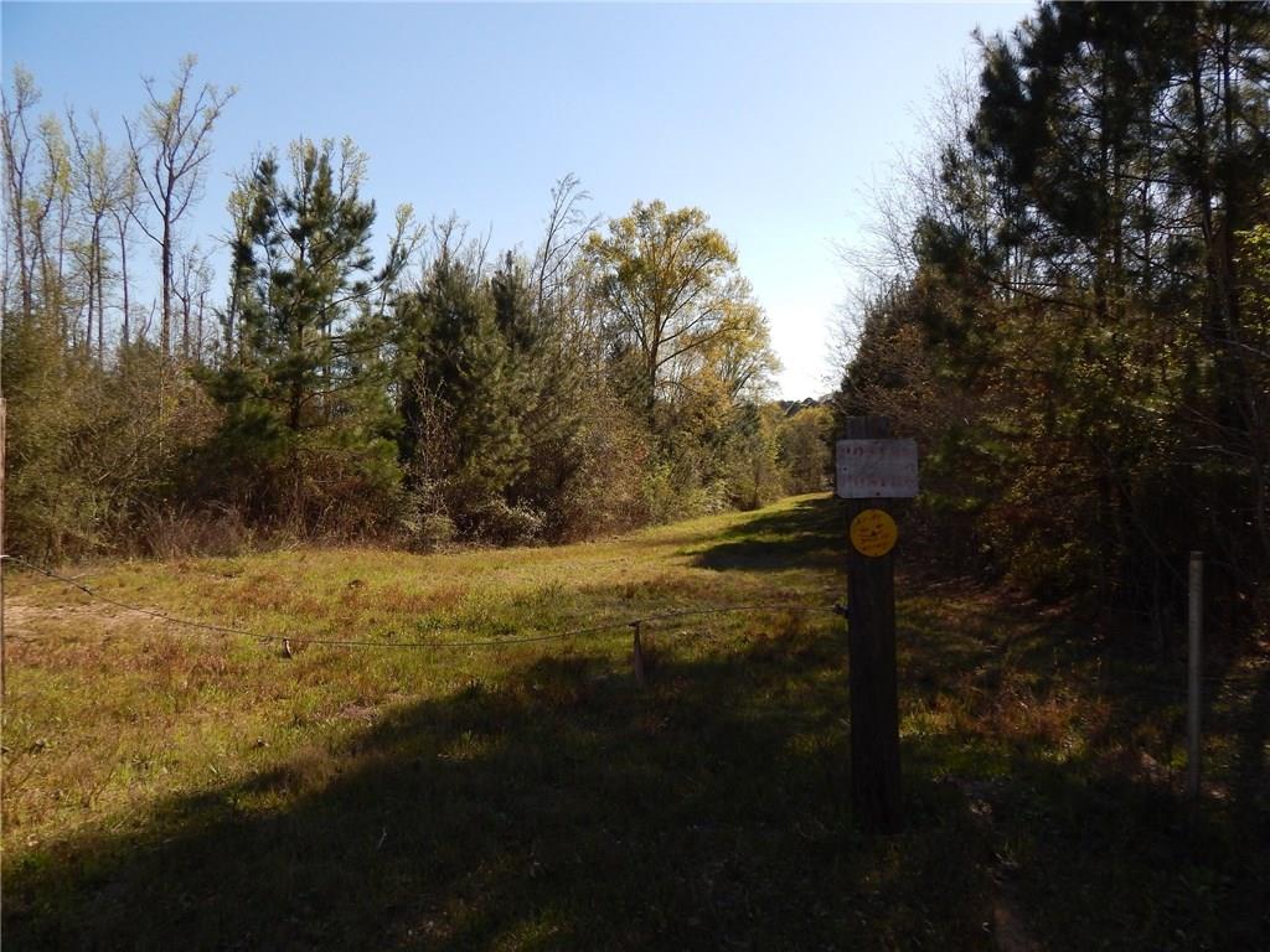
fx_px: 844
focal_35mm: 23
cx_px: 635
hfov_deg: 73.9
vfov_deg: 58.9
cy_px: 476
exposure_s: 1/1250
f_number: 3
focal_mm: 4
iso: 125
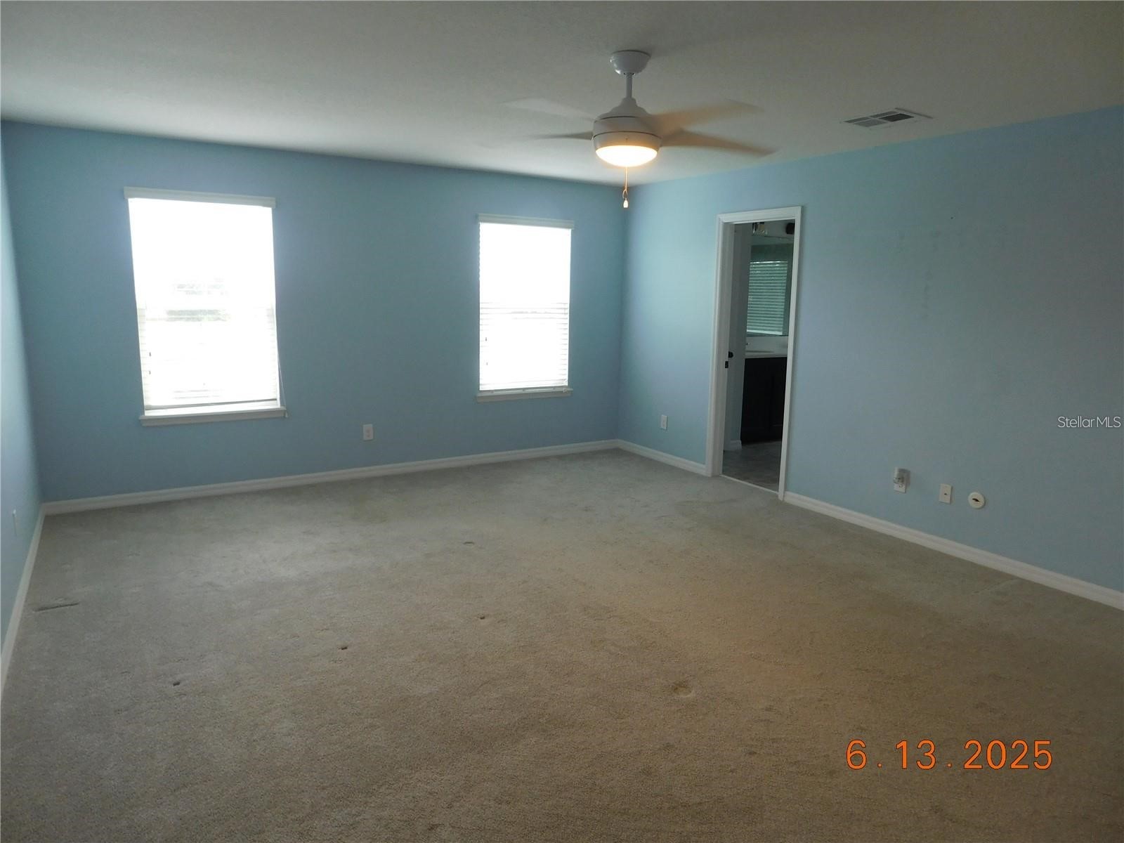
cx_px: 562
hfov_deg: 73.9
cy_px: 422
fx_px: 747
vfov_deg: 58.9
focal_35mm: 23
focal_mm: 4
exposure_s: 1/30
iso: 125
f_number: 3
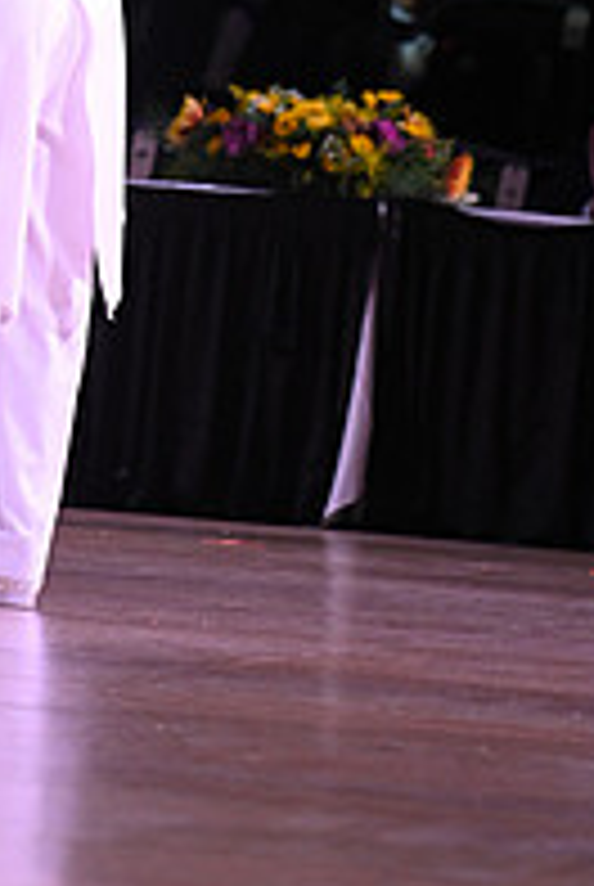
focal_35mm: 544
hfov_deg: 2.5
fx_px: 13416
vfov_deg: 3.8
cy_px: -396
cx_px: 164
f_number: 4
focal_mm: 185
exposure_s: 1/200
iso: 1600
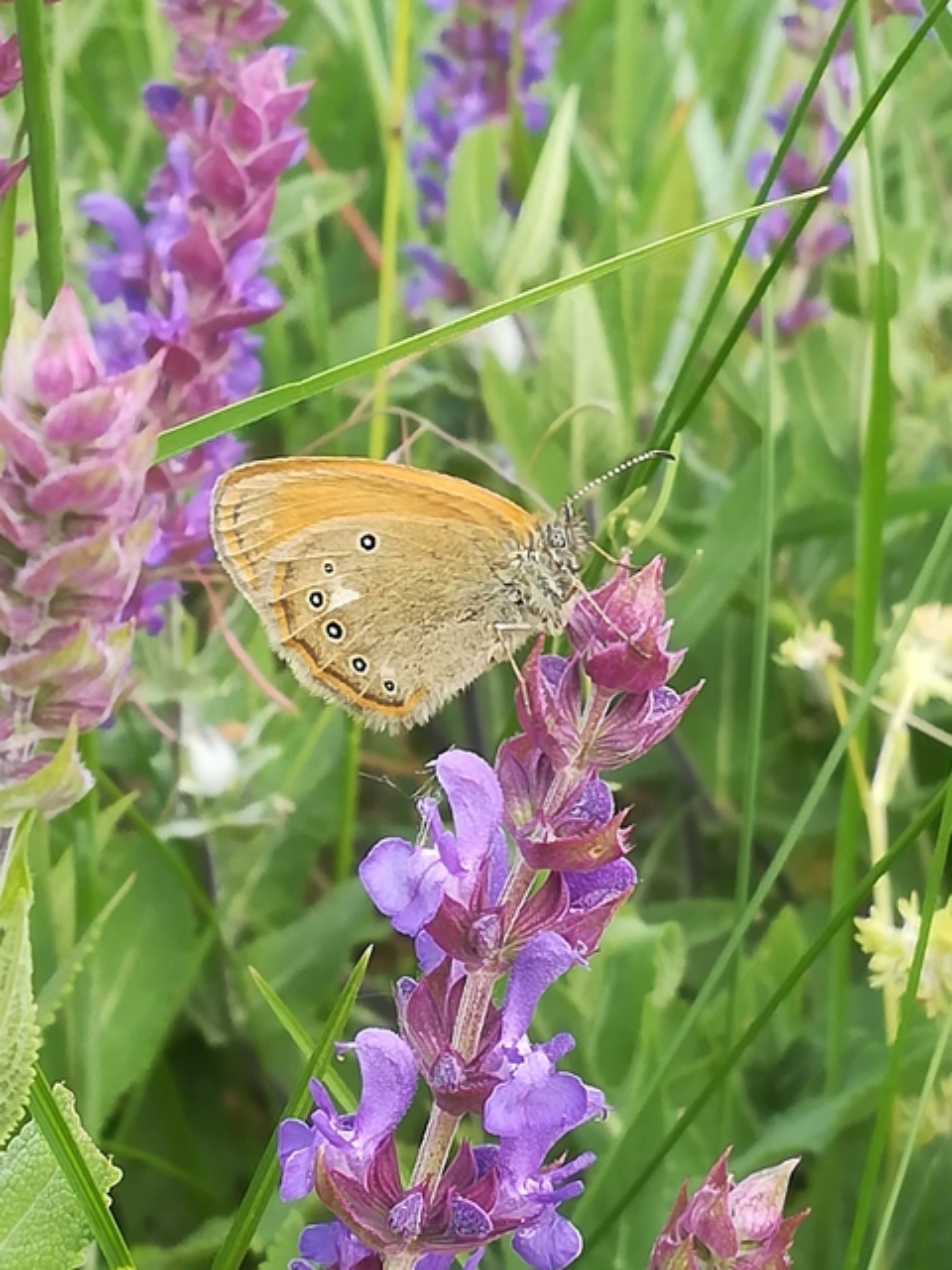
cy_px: 635
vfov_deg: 20.0
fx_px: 3594
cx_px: 476
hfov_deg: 15.1
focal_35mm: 98
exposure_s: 1/149
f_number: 2.2
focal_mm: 3.83
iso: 50
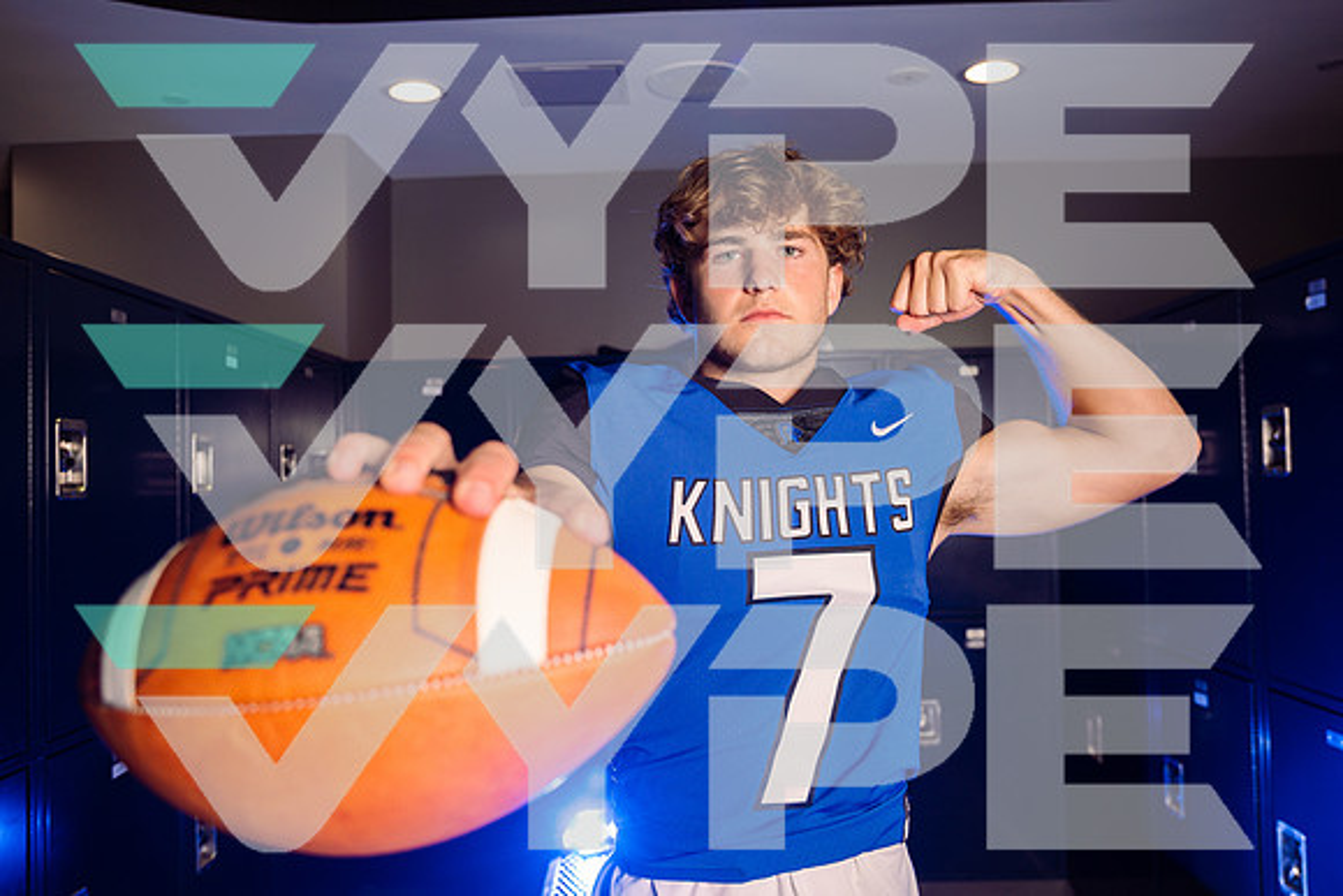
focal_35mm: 30
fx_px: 1119
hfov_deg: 61.9
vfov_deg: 43.6
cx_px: 672
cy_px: 448
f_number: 4.5
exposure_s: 1/250
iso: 320
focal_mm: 30
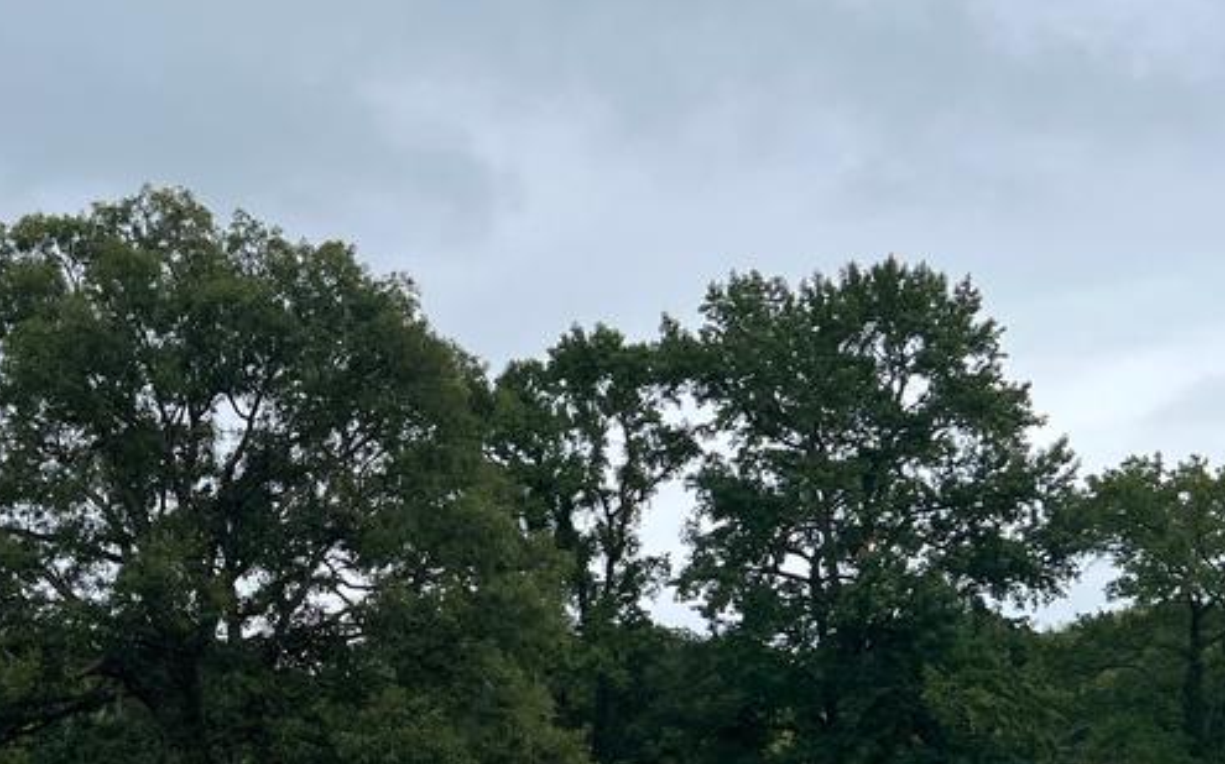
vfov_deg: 22.2
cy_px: 687
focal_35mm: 57
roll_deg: +0.9
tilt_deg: +6.5
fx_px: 1902
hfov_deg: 34.6
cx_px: 243
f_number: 1.5
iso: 50
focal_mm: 5.7
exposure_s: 1/2513
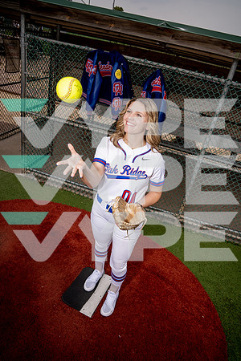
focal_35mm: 24
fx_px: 241
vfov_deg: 73.7
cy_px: 180
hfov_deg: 53.1
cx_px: 120
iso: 100
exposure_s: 1/250
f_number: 8
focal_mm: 24
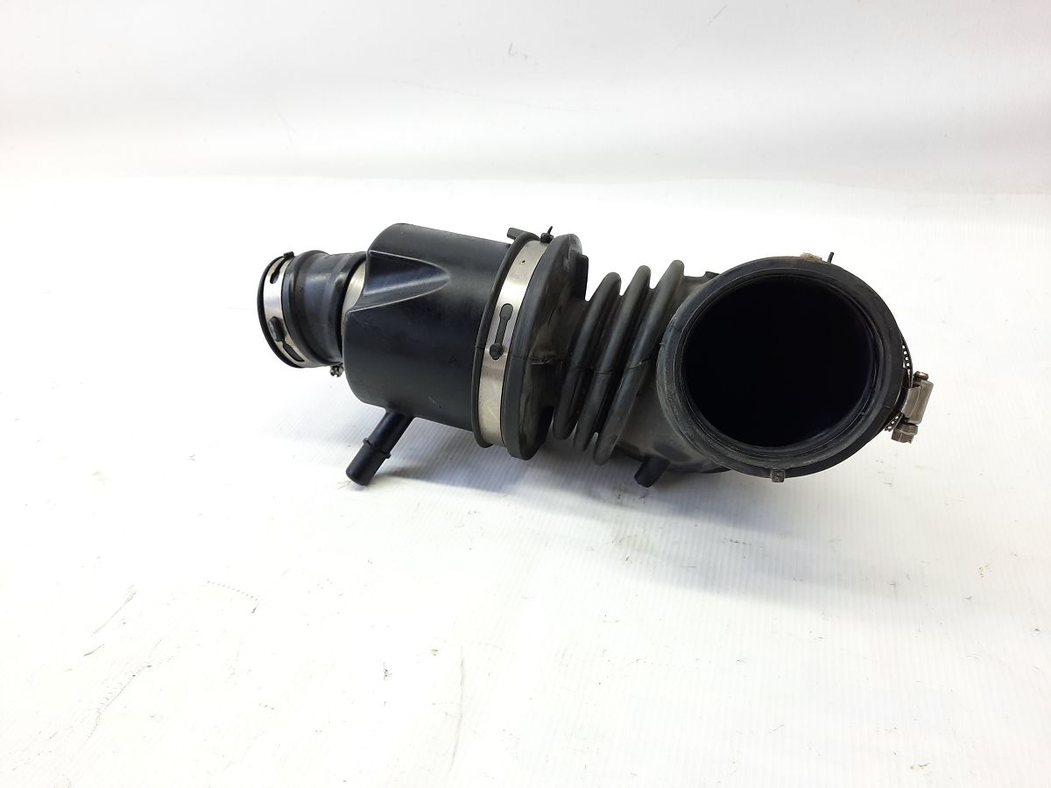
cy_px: 394
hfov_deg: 69.4
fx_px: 759
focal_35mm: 25
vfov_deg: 54.9
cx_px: 526
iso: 100
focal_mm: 4.6
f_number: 2
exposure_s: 1/50
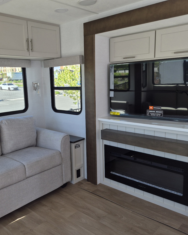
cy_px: 118
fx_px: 209
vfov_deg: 58.8
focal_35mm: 30
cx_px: 68
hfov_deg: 48.0
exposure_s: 1/120
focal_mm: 5.4
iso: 40
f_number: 1.8
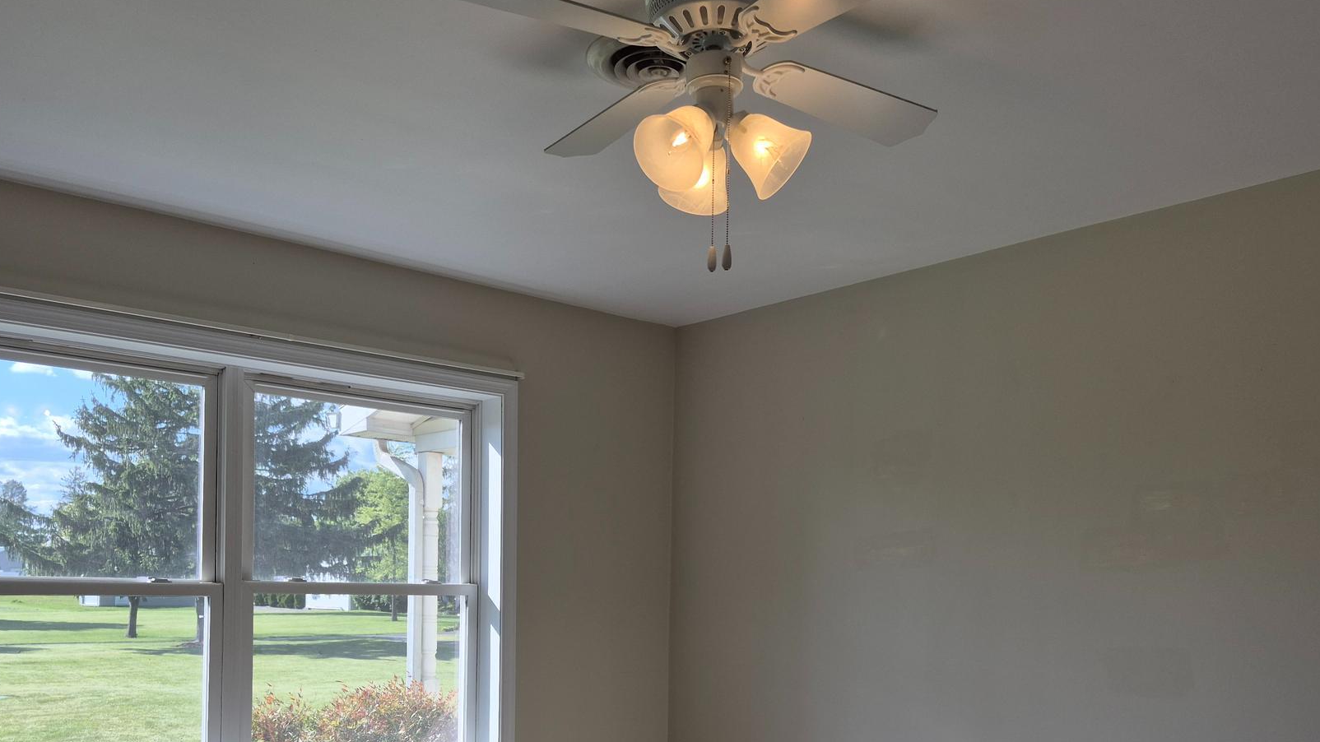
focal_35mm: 32
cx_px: 633
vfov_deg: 35.6
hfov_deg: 61.0
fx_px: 1120
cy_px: 587
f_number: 1.8
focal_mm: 5.4
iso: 25
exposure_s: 1/505
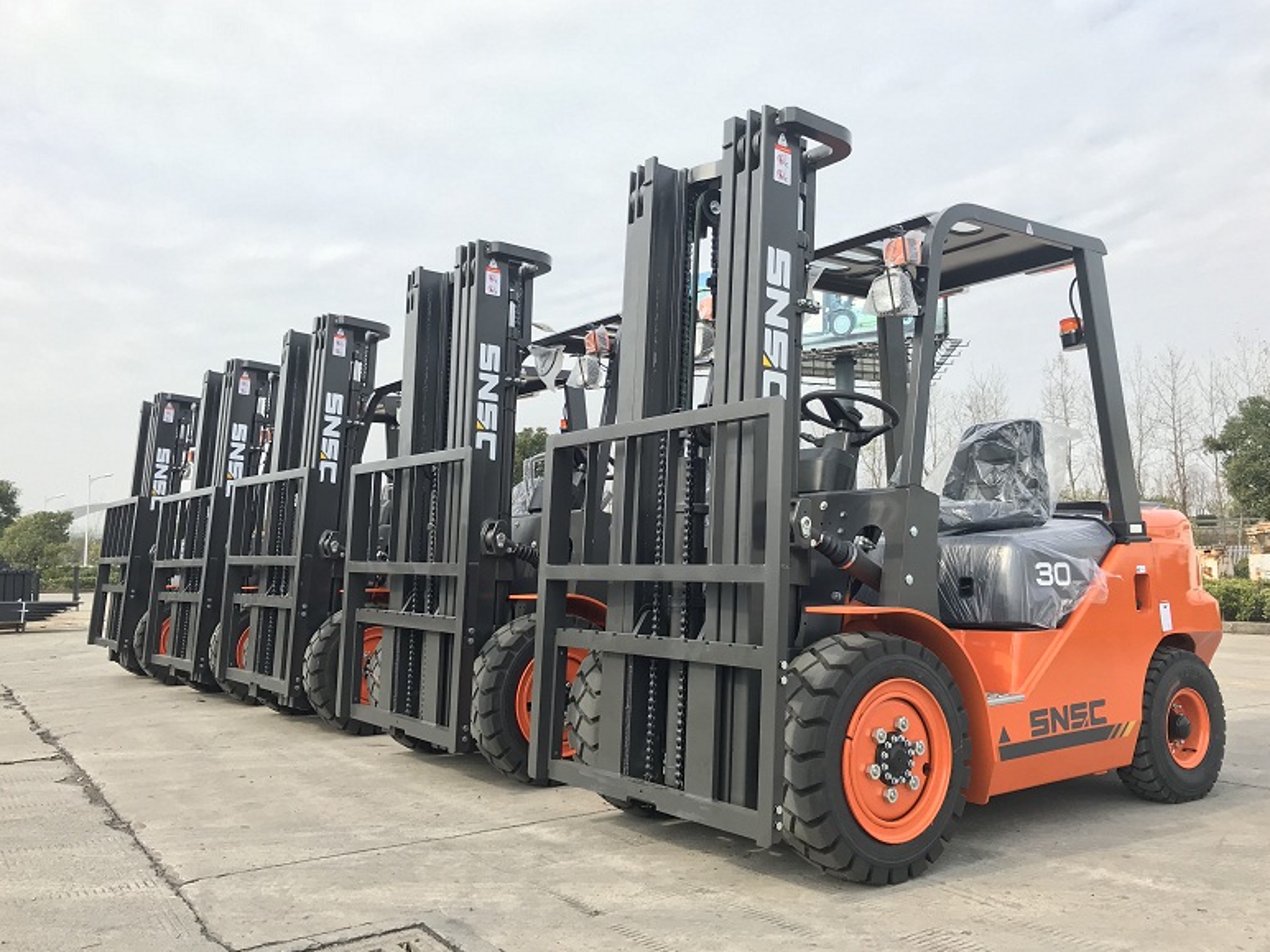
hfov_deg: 61.7
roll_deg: -0.6
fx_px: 1064
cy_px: 464
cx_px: 643
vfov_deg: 48.2
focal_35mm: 29
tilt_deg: +7.8
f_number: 1.8
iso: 20
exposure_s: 1/1126
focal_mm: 3.99
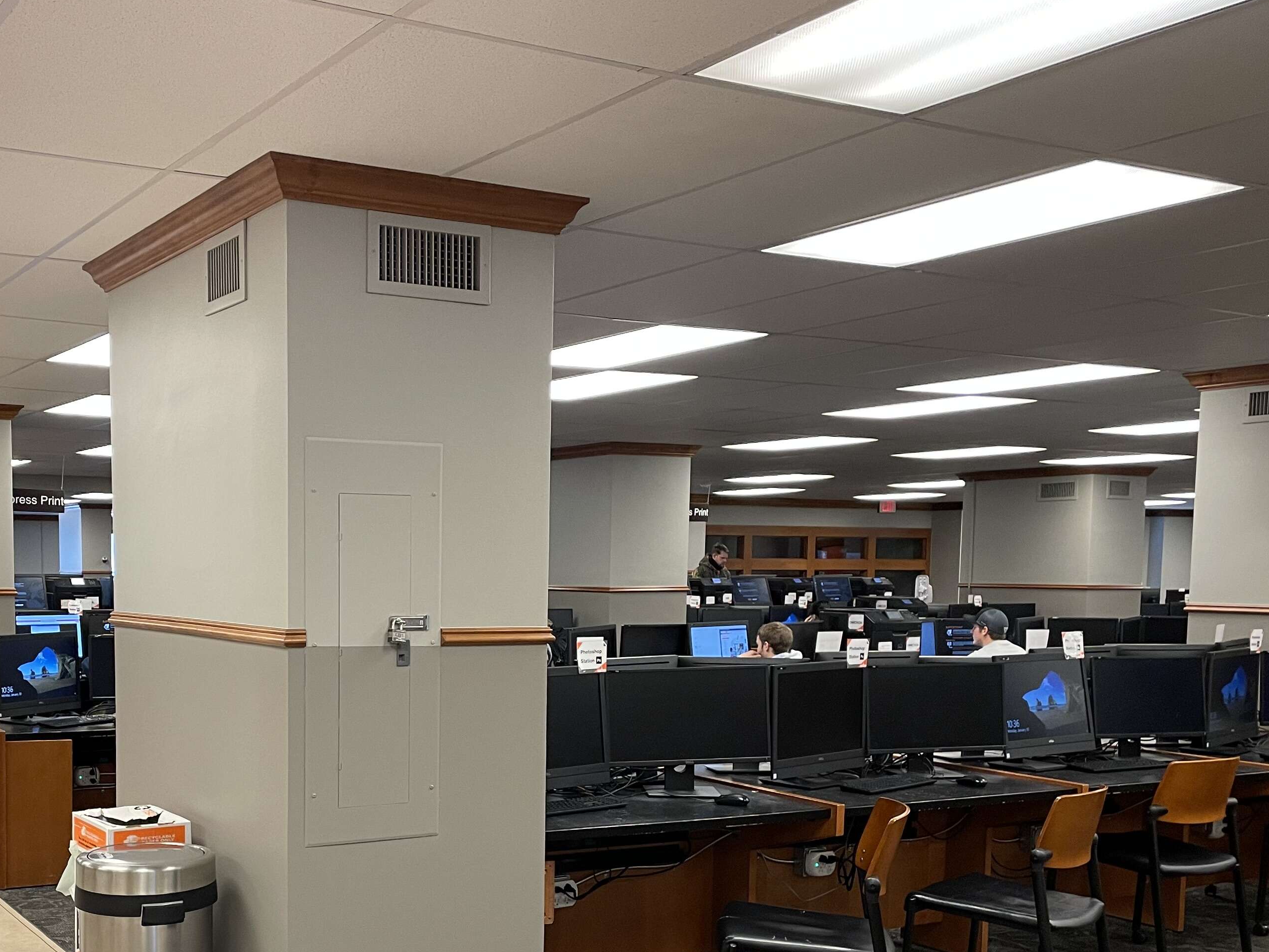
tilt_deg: -5.8
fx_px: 1503
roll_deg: +0.5
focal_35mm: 41
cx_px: 410
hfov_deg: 45.0
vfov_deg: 34.4
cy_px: 714
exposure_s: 1/60
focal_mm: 4.2
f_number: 1.6
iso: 100
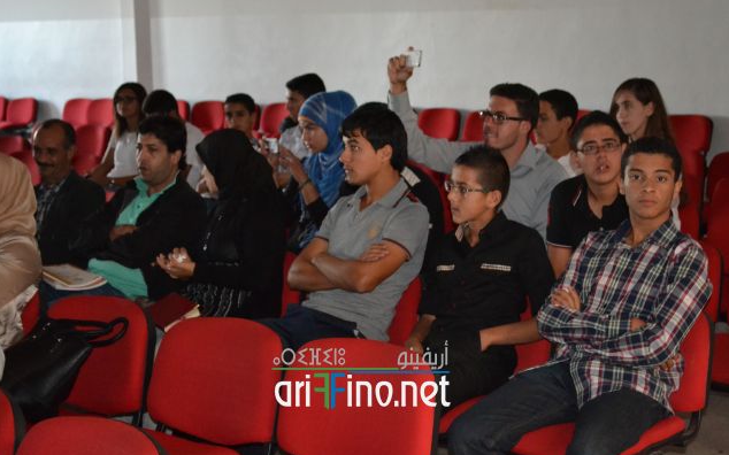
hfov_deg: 29.0
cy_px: 217
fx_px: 1410
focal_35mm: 71
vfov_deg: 18.3
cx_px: 363
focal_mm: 46
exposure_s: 1/60
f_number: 5.3
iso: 3200
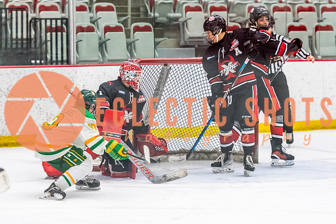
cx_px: 151
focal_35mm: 201
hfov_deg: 10.2
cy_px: 110
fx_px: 1879
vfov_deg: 6.8
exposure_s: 1/640
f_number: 2.8
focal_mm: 135
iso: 4000
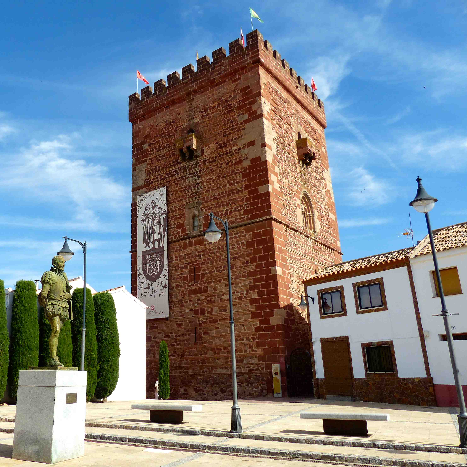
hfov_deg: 51.6
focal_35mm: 31
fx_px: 473
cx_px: 156
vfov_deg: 52.5
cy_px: 233
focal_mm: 4.5
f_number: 4
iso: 100
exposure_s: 1/1000
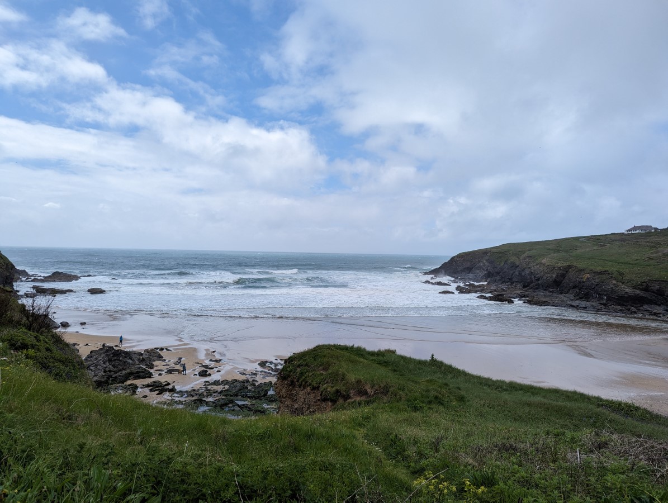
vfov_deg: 56.9
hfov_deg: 71.5
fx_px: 464
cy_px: 252
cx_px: 334
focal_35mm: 24
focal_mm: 6.81
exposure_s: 1/3425
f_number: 1.85
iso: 56
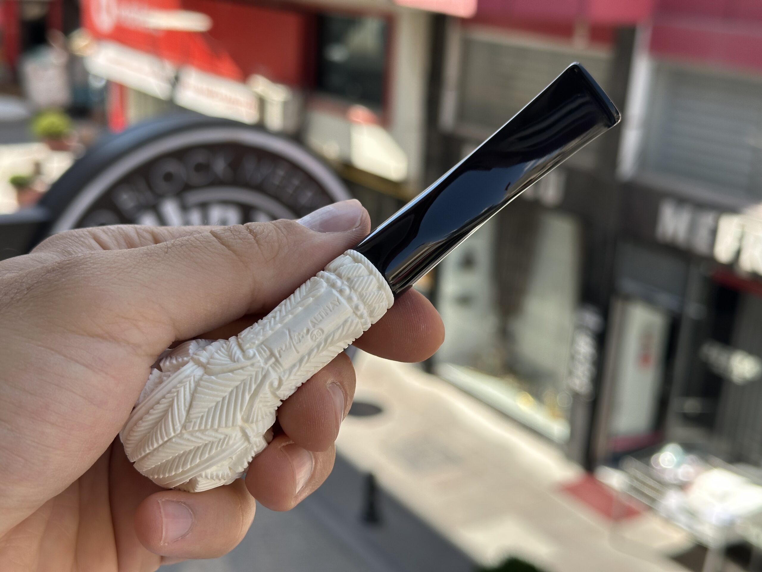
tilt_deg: -16.6
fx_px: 1057
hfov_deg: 39.7
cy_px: 286
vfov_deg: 30.3
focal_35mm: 48
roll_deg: -3.7
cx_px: 381
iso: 64
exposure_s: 1/1009
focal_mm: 6.86
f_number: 1.78
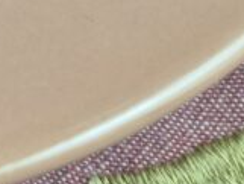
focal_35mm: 146
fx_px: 1030
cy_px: -365
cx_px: -314
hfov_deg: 11.5
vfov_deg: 8.5
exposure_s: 1/100
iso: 125
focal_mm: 5.4
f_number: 1.8
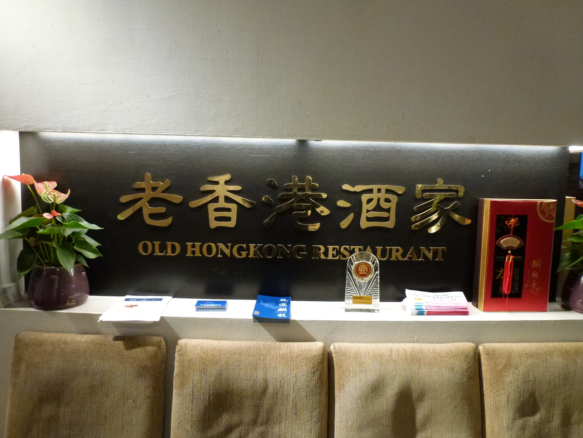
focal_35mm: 24
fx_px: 404
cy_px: 219
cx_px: 292
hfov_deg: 71.6
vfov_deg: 56.8
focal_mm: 4.3
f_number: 3.3
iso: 400
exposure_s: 1/20
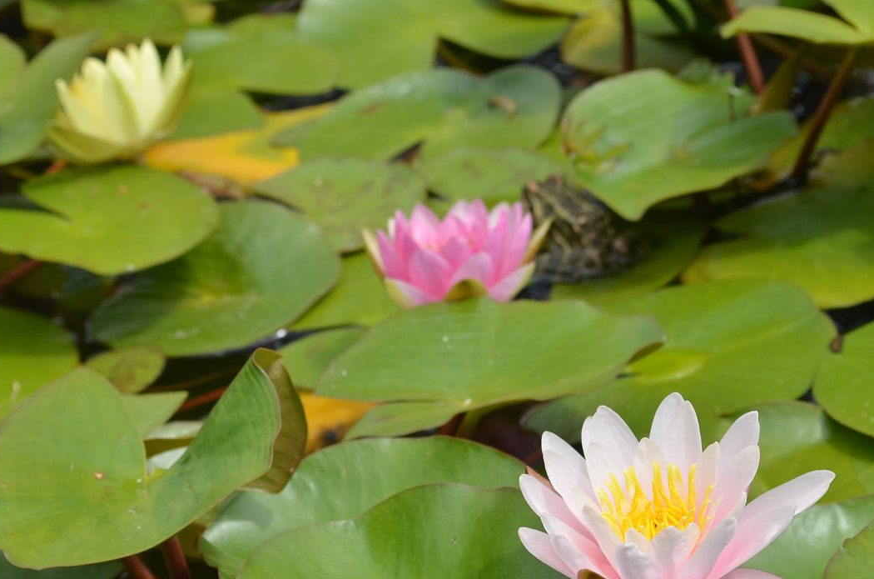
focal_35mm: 126
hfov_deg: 16.3
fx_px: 3046
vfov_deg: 10.8
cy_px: 320
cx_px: 389
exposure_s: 1/250
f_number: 8
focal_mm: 55
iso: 110
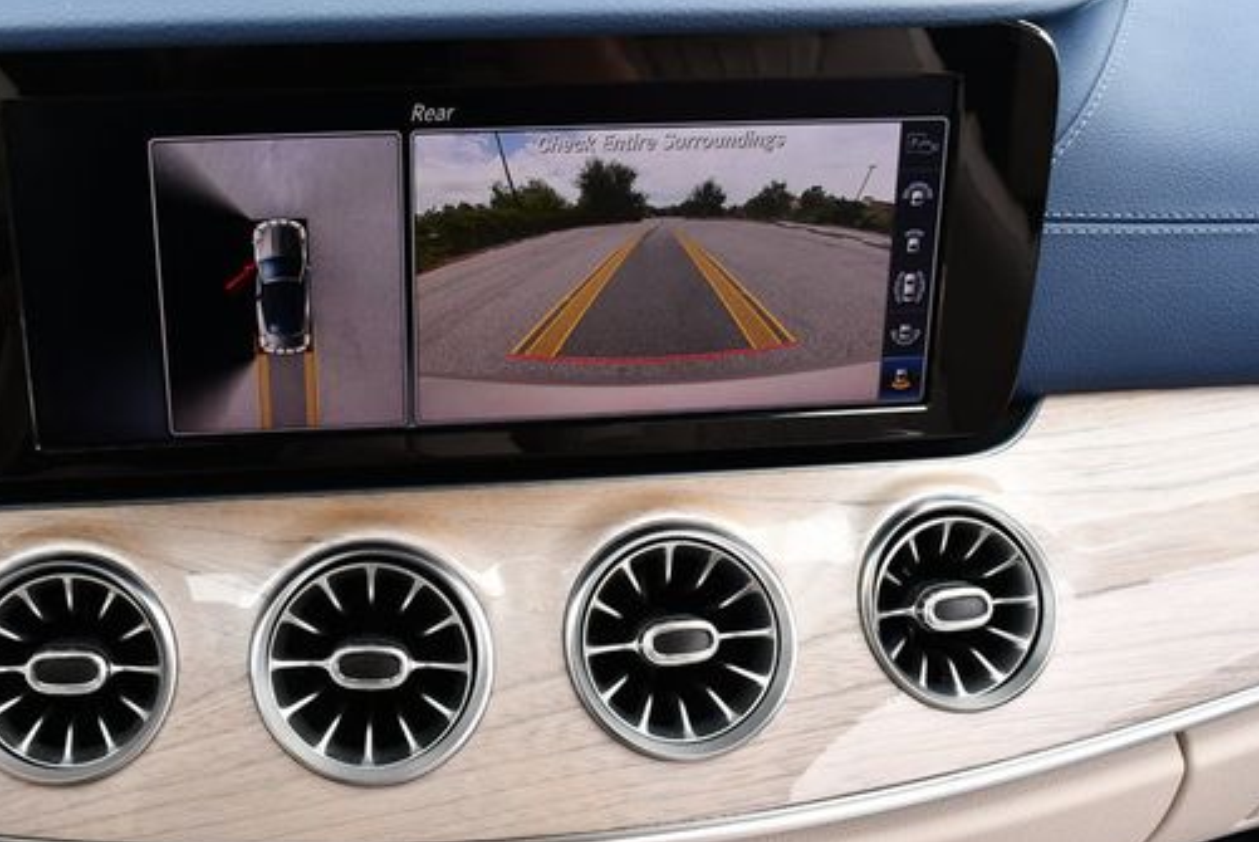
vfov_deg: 29.3
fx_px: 1610
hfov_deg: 42.4
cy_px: 405
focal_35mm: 46
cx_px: 465
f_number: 5.6
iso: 220
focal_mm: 18
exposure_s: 1/250
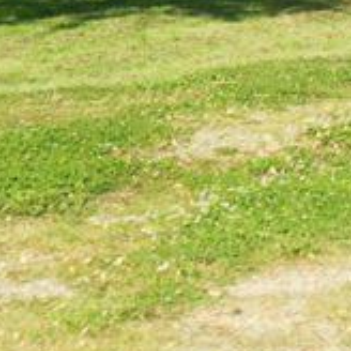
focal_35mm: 230
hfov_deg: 7.5
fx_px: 2639
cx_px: 482
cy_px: -78
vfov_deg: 7.5
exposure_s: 1/500
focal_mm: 10.2
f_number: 4.1
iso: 125
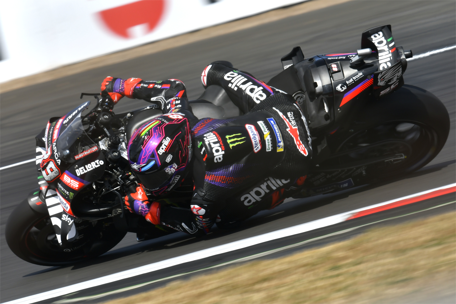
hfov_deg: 4.6
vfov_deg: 3.1
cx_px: 228
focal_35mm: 450
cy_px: 152
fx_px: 5699
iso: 100
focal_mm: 300
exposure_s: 1/400
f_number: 10
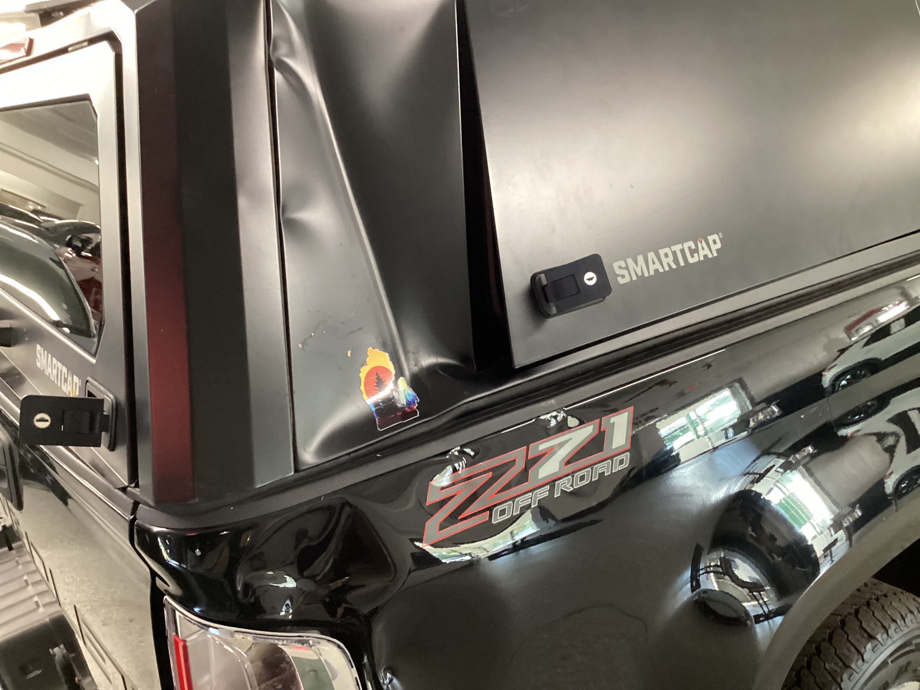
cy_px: 345
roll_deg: +4.7
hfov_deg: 58.4
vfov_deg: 45.4
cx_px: 460
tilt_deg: -20.3
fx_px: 824
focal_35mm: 31
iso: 400
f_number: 2.4
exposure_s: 1/33
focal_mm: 3.3
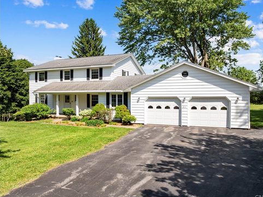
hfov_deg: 69.4
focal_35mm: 25
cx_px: 136
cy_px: 100
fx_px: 190
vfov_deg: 54.9
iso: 150
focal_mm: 12.29
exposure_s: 1/2000
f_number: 2.8
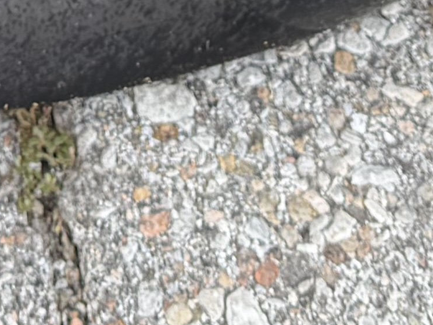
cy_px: -654
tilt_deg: -37.2
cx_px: -78
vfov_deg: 7.2
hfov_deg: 10.6
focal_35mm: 184
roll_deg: +1.4
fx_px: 2302
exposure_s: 1/438
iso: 80
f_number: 1.78
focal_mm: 6.76
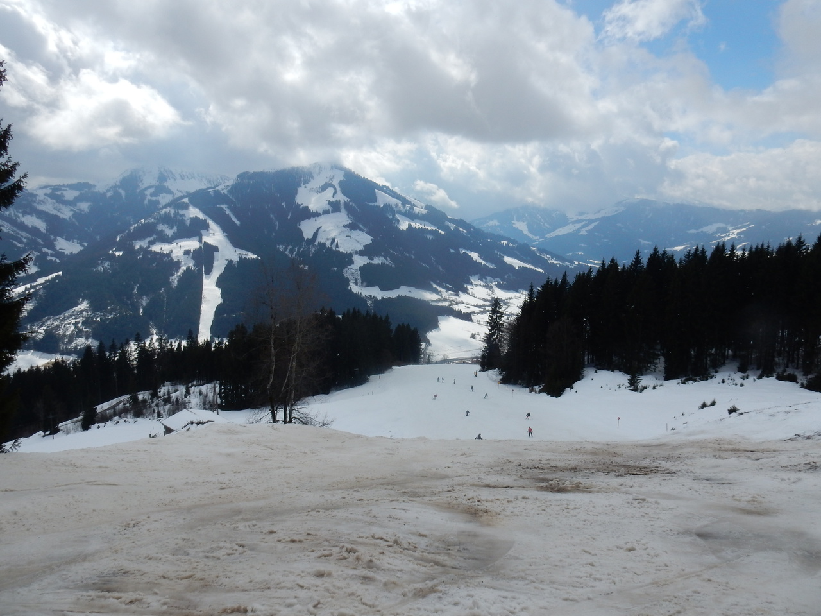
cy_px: 308
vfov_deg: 54.9
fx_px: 593
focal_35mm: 25
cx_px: 410
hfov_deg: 69.4
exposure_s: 1/2000
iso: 125
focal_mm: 4.5
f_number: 4.5
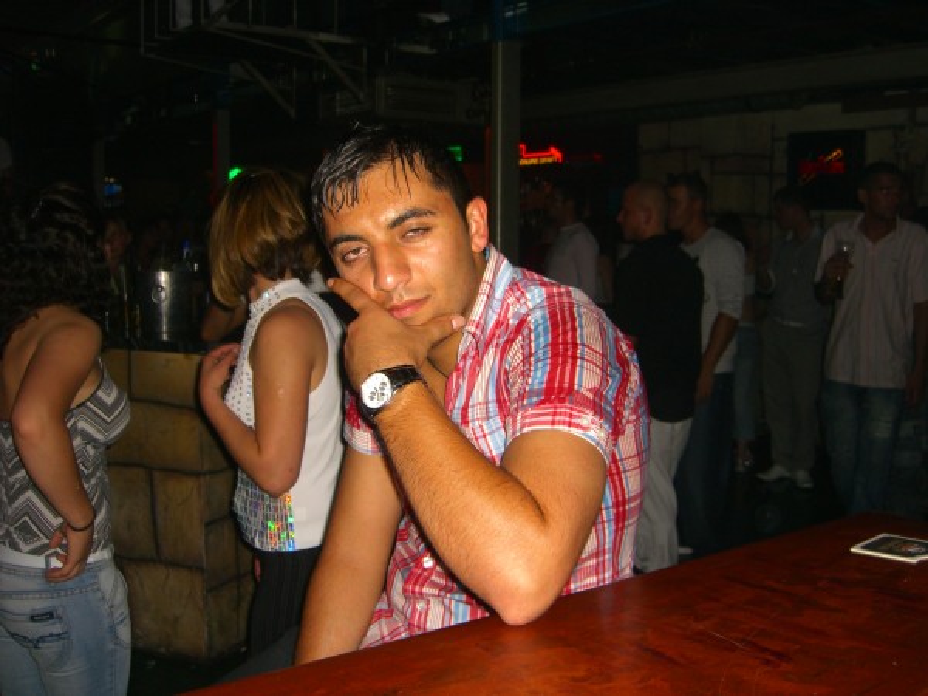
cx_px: 464
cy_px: 348
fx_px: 1019
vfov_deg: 37.7
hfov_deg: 49.0
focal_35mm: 38
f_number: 2.8
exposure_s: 1/60
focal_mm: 7.9
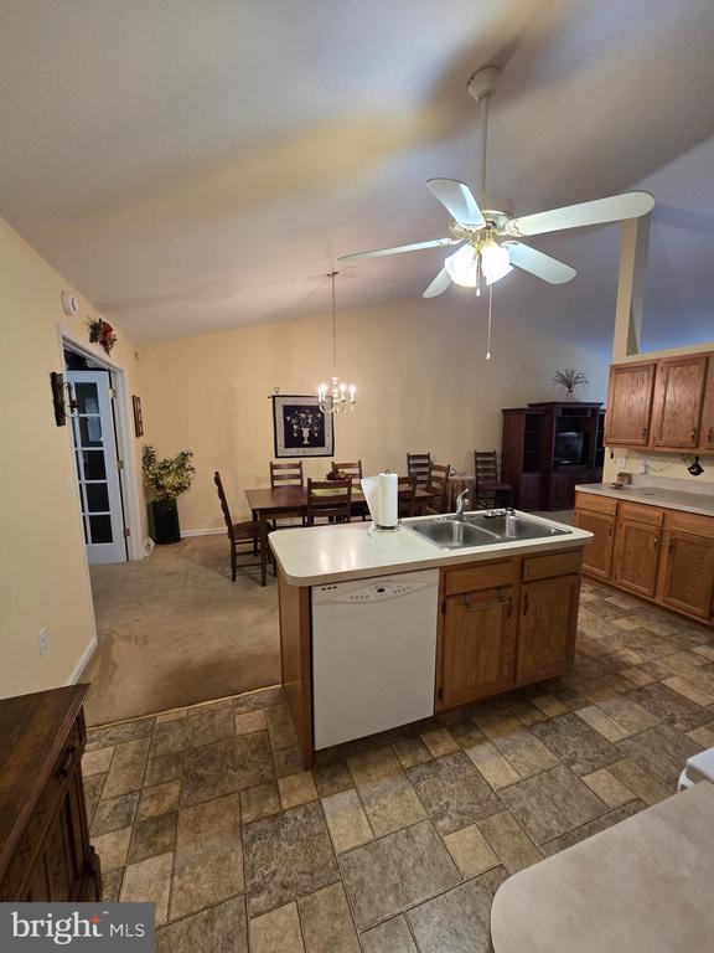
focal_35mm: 13
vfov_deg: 106.2
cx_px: 357
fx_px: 358
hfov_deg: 89.9
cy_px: 476
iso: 250
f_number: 2.2
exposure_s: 1/60
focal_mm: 2.2
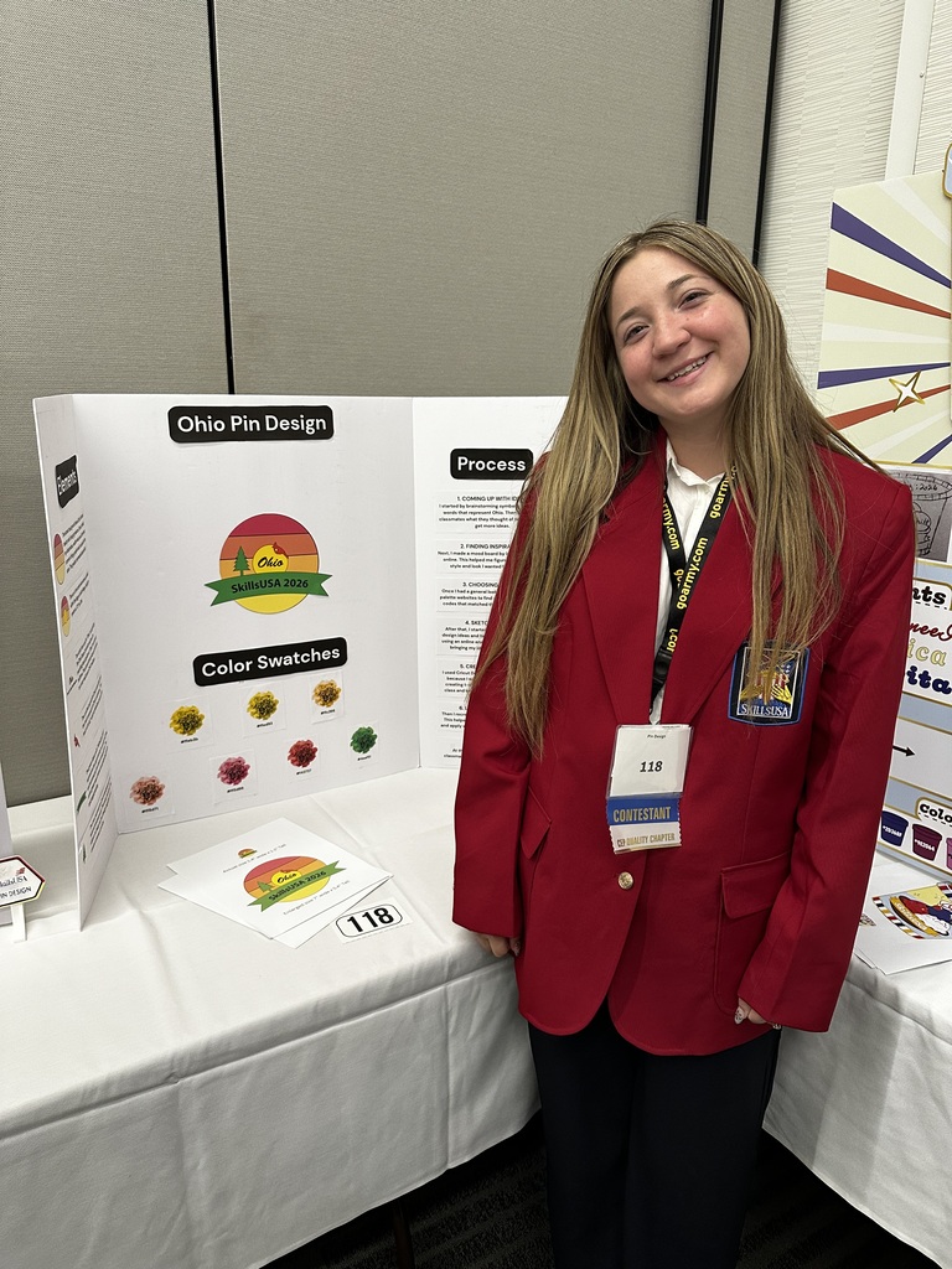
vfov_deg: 71.6
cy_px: 634
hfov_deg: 56.8
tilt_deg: -13.0
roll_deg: -0.8
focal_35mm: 24
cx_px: 476
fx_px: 880
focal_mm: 6.86
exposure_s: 1/115
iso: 200
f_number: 1.78
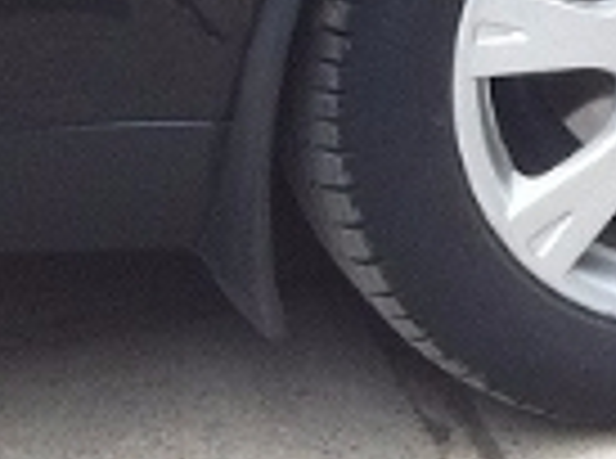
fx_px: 4544
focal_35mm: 256
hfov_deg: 7.5
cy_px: -704
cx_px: 1160
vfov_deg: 5.5
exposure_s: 1/167
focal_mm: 3.85
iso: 80
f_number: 2.8
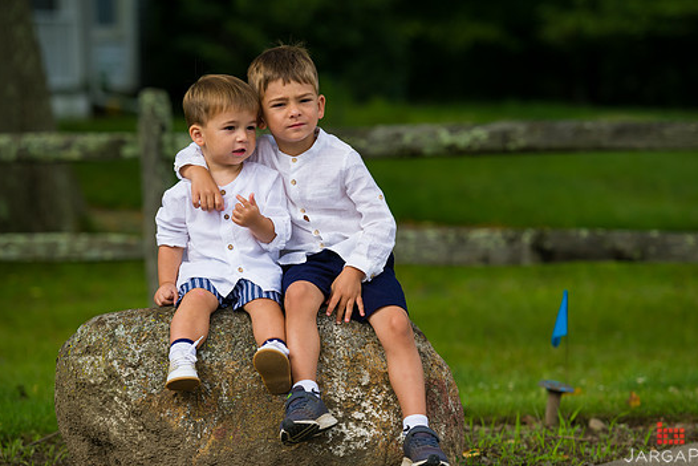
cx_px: 366
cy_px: 234
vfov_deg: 9.2
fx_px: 2890
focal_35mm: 149
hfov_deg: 13.8
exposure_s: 1/1000
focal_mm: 135
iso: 200
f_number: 4
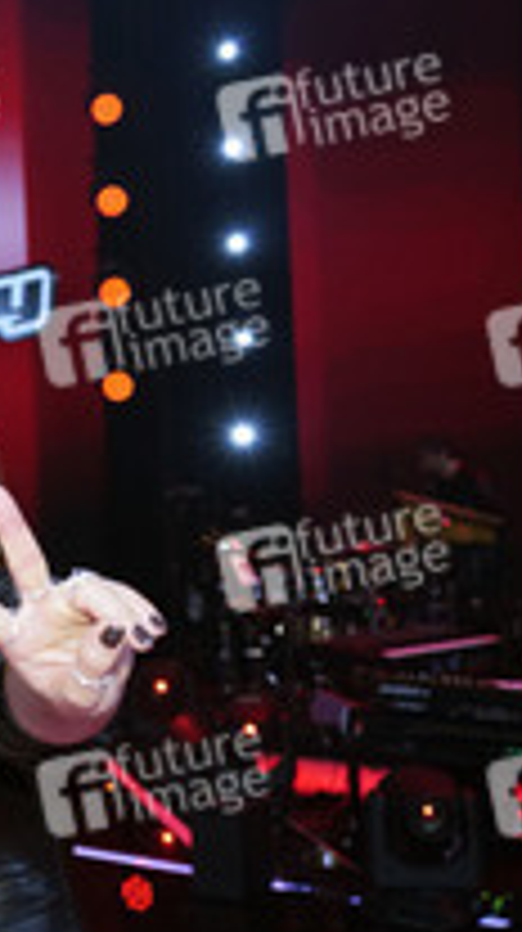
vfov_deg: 32.9
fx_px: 1579
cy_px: 446
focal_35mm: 64
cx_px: -236
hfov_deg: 17.1
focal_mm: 28
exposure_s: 1/125
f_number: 4.5
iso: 1600
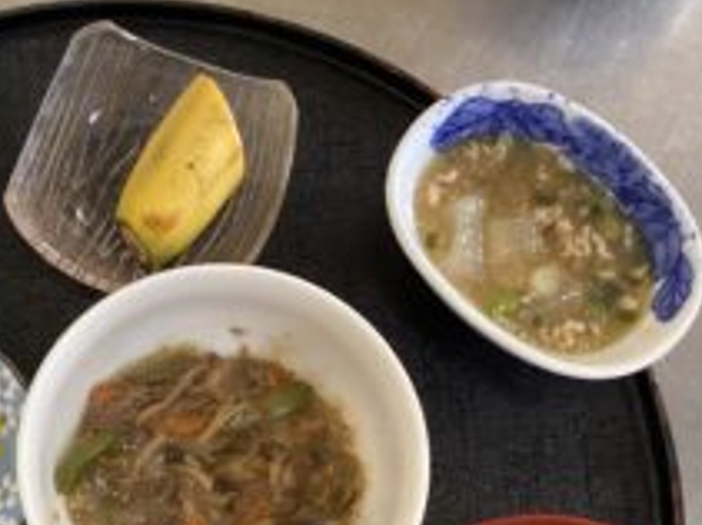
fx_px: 1115
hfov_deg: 34.0
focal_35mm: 55
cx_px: 148
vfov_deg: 25.8
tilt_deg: -79.0
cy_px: 454
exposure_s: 1/60
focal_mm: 3.3
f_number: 2.4
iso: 320
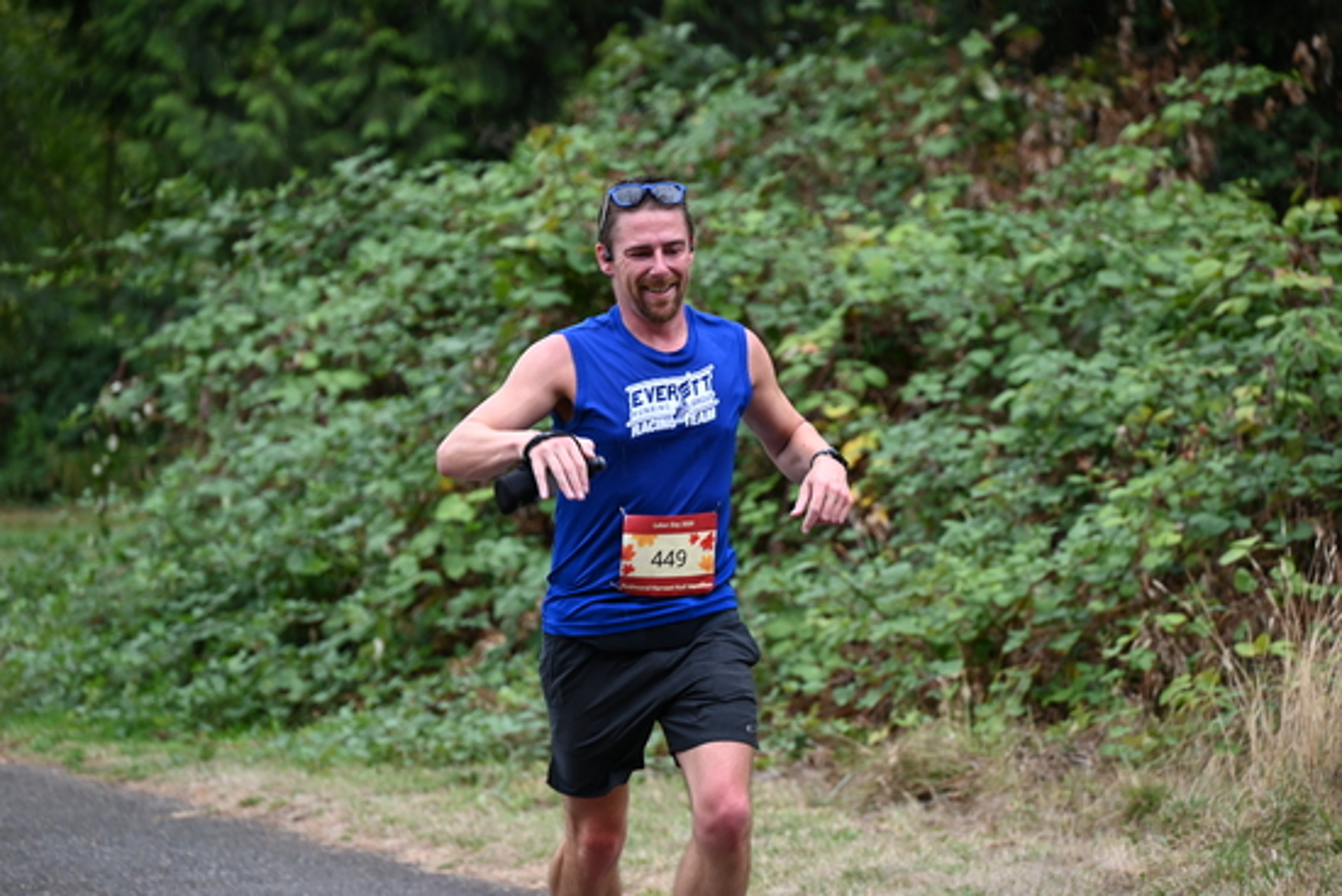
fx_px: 7457
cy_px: 448
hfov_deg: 10.3
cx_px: 671
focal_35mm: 200
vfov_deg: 6.9
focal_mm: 200
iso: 720
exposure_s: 1/250
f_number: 6.3
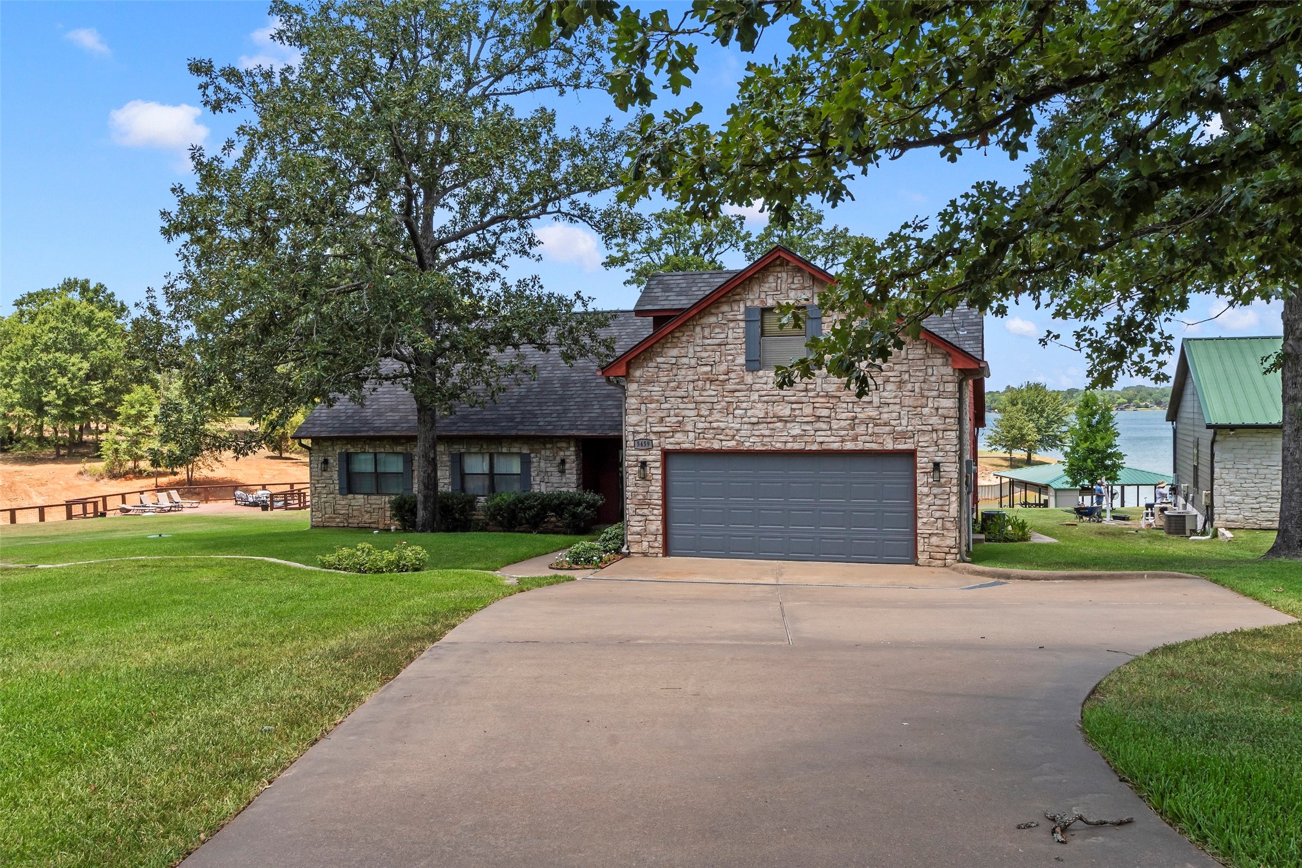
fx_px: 1085
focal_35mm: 30
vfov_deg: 43.6
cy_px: 434
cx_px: 651
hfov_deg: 61.9
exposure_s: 1/200
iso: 100
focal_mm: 20
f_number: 11
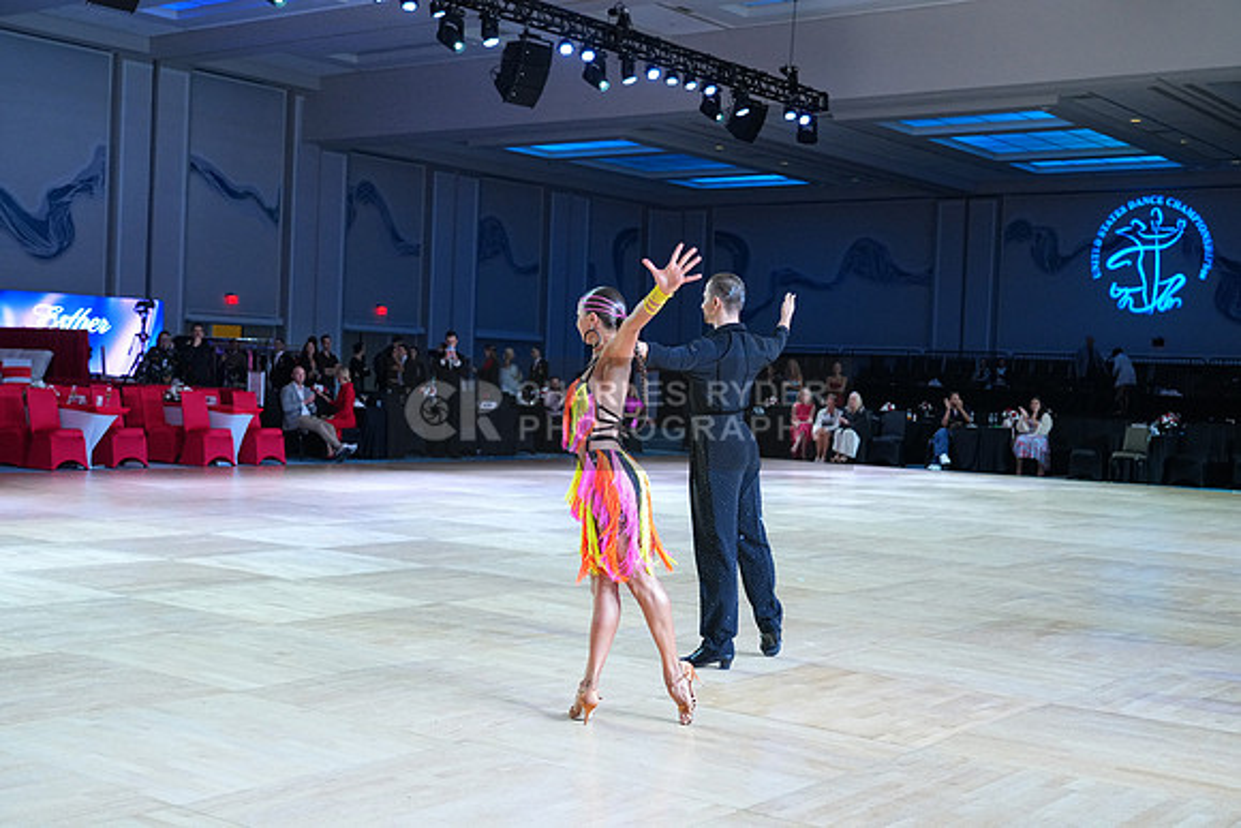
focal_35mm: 43
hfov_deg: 45.4
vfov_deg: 31.2
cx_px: 620
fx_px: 1483
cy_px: 414
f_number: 4
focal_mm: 43
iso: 2500
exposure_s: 1/200
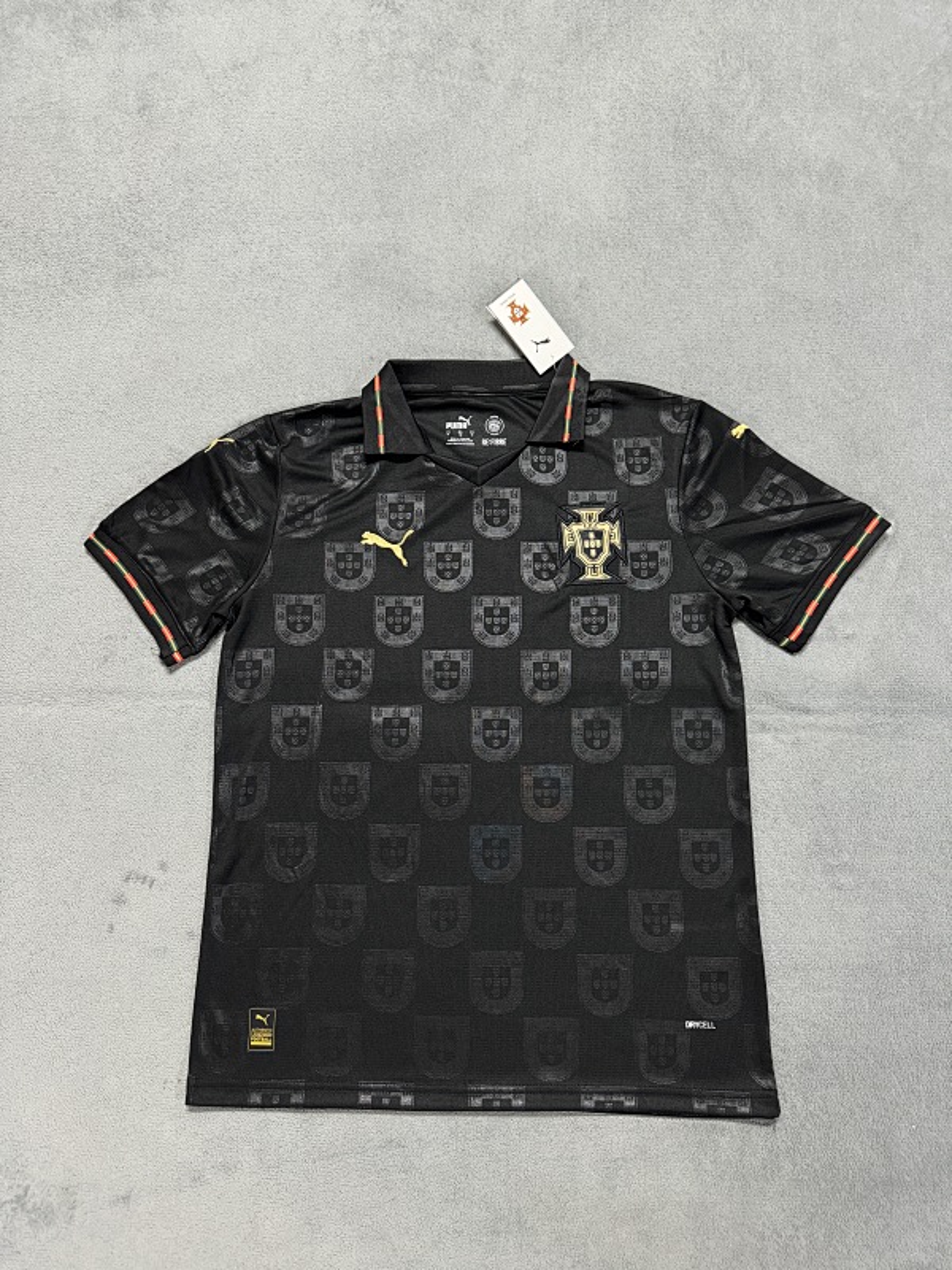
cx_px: 476
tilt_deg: -77.7
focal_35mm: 24
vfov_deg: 71.6
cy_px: 635
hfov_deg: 56.8
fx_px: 880
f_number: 1.78
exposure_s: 1/50
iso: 400
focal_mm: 6.76
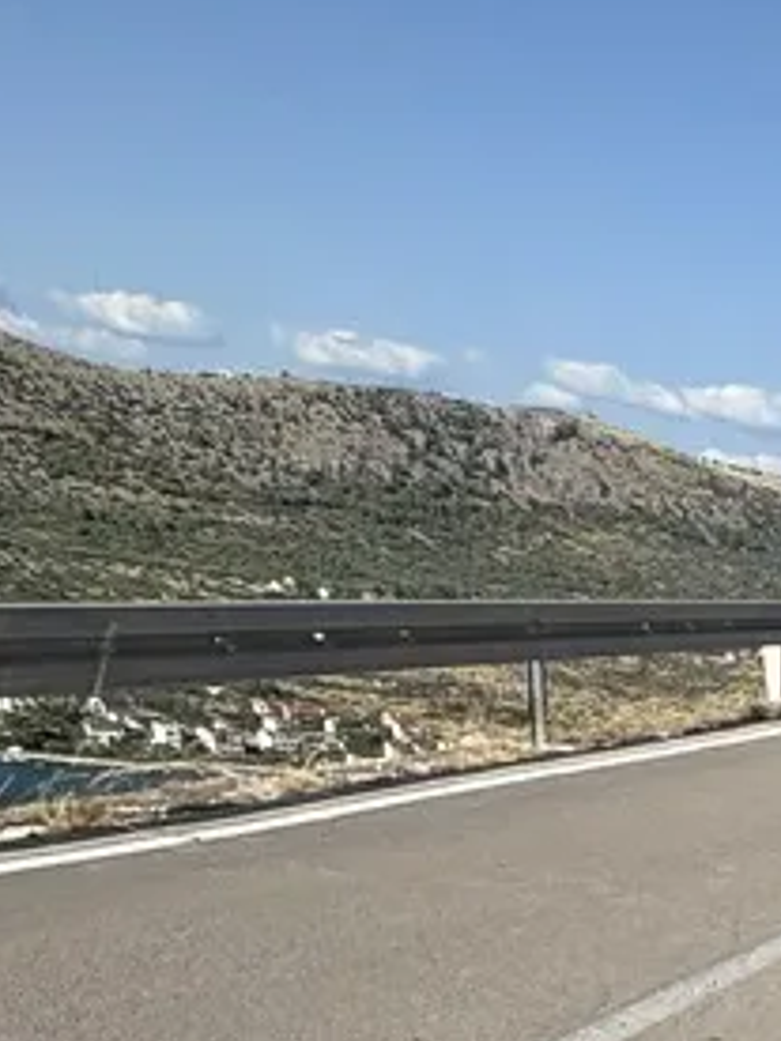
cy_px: 1509
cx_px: 1264
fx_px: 1564
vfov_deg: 27.3
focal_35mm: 52
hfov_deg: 21.8
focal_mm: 2.22
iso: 50
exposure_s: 1/2273
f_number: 2.2
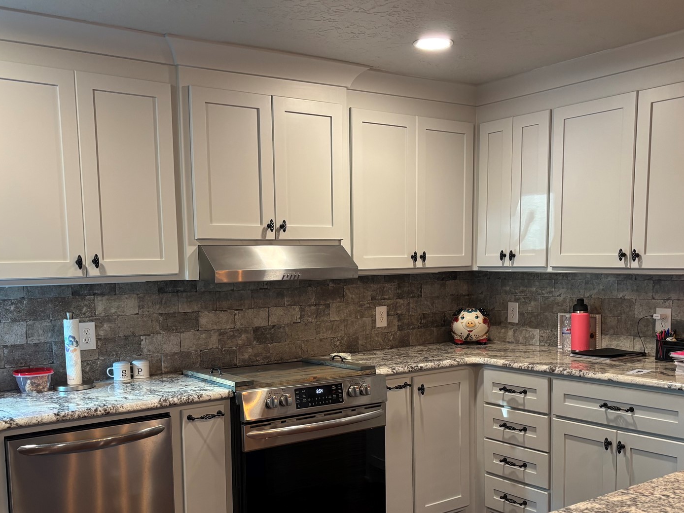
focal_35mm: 36
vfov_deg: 39.2
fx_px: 711
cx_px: 335
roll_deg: +0.9
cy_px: 339
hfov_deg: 51.4
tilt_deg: -6.0
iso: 160
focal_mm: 5.96
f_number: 1.6
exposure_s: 1/60
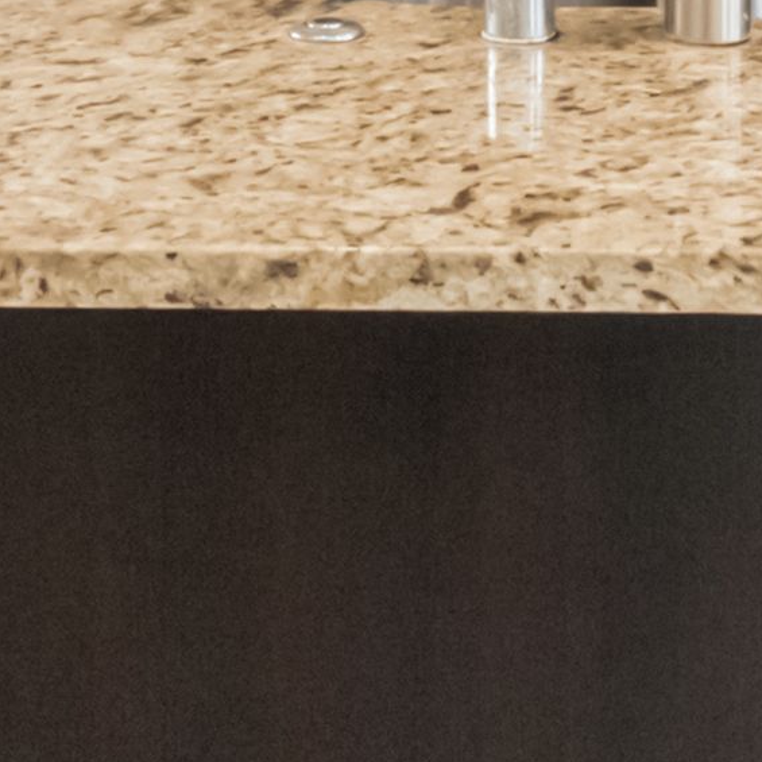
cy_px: -550
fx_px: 2515
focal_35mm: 101
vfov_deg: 15.2
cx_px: 517
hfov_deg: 17.2
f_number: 5
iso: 2000
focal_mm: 7
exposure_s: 1/60
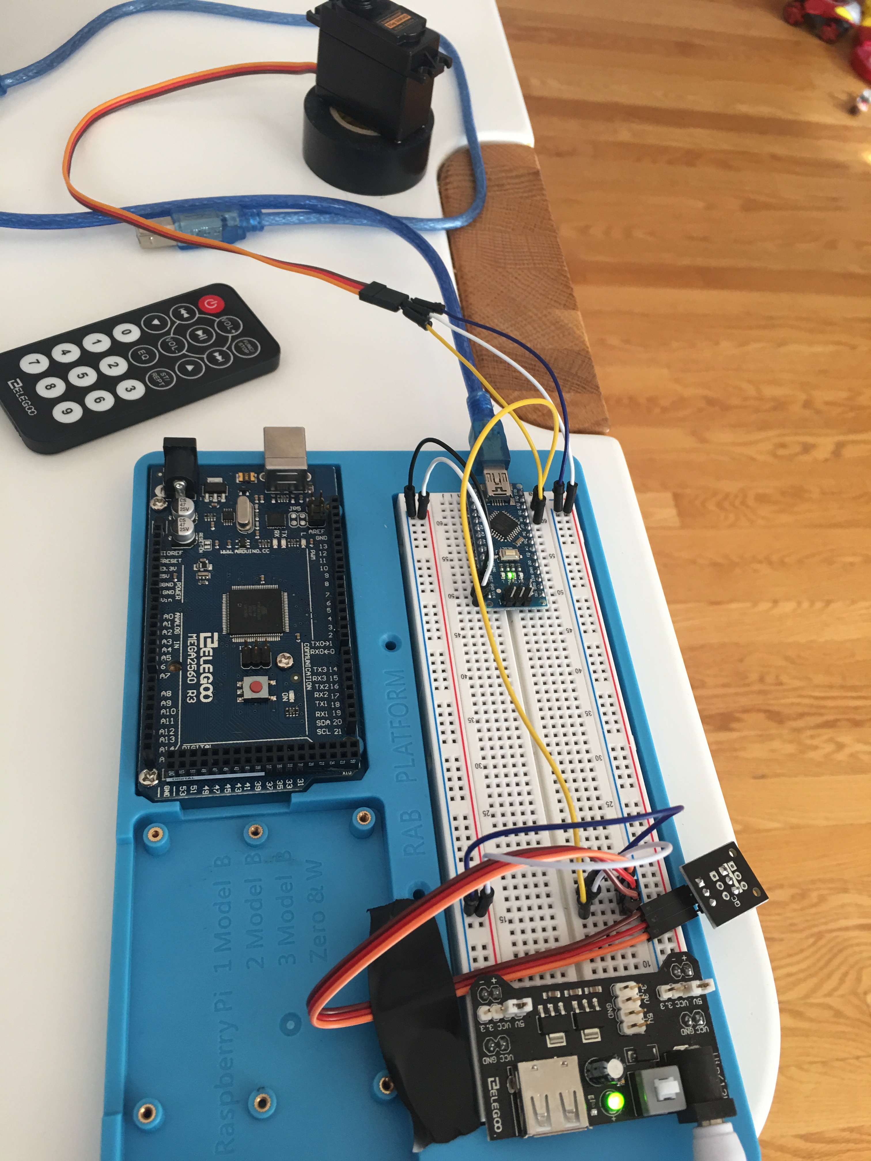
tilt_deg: -54.9
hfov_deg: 48.2
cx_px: 436
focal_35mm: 29
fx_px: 973
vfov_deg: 61.7
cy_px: 580
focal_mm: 4.15
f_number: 2.2
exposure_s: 1/15
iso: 25
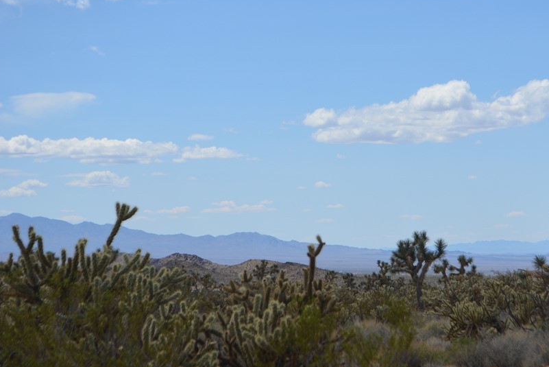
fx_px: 1704
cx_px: 361
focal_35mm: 112
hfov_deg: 18.3
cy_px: 220
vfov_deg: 12.3
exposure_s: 1/2000
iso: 400
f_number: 8
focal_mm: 55
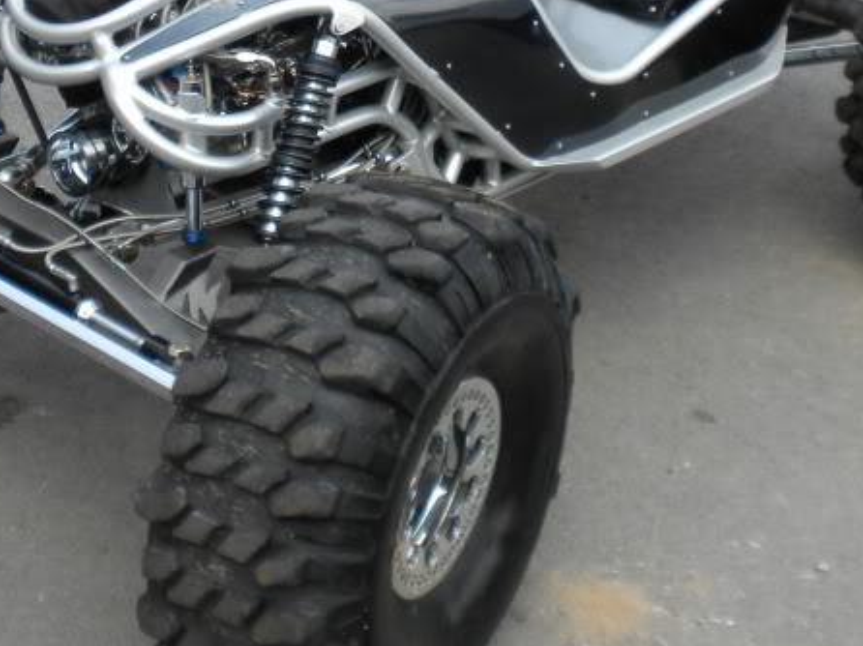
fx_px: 2118
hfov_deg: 23.0
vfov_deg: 17.2
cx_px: 435
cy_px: 137
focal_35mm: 85
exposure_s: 1/237
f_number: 3.5
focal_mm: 6.6
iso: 64
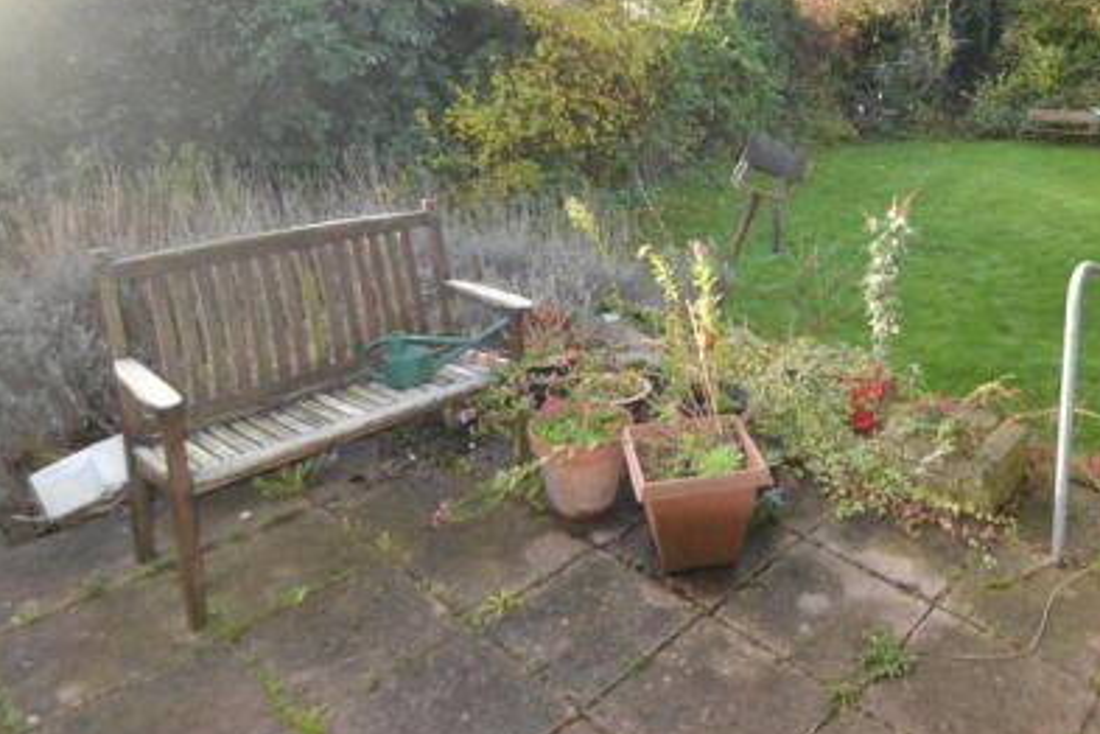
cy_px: 150
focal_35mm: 25
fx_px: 764
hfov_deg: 69.6
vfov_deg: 48.5
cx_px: 726
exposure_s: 1/125
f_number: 4
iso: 160
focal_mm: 10
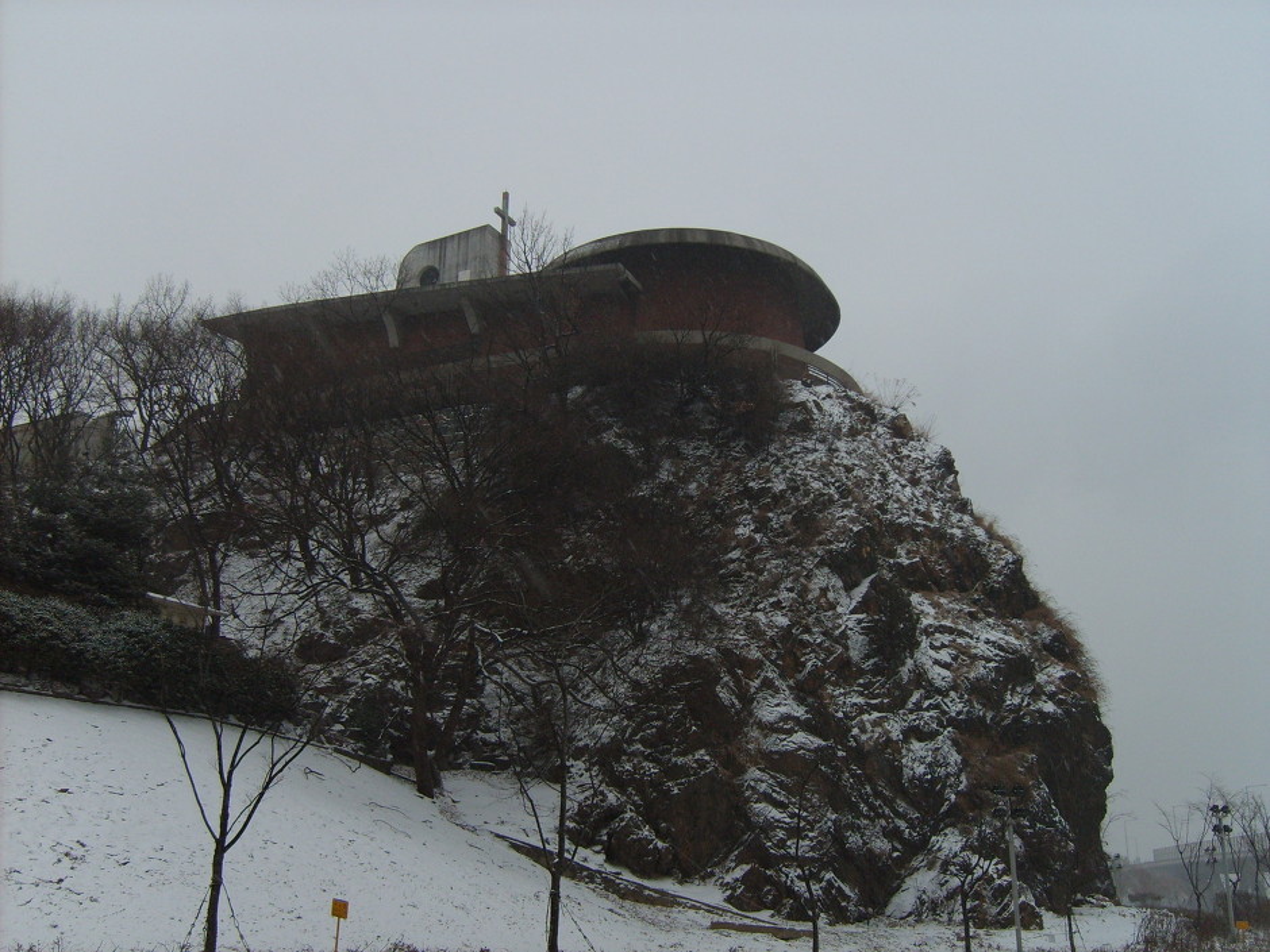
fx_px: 1284
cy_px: 476
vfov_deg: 40.7
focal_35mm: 35
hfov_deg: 52.6
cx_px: 635
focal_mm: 5.8
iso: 50
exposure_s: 1/250
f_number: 2.8
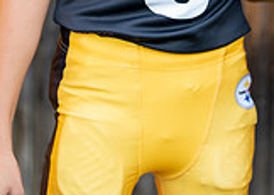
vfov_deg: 6.9
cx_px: 152
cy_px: -135
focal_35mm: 204
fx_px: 1584
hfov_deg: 9.9
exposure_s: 1/1600
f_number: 1.2
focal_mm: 50
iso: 100
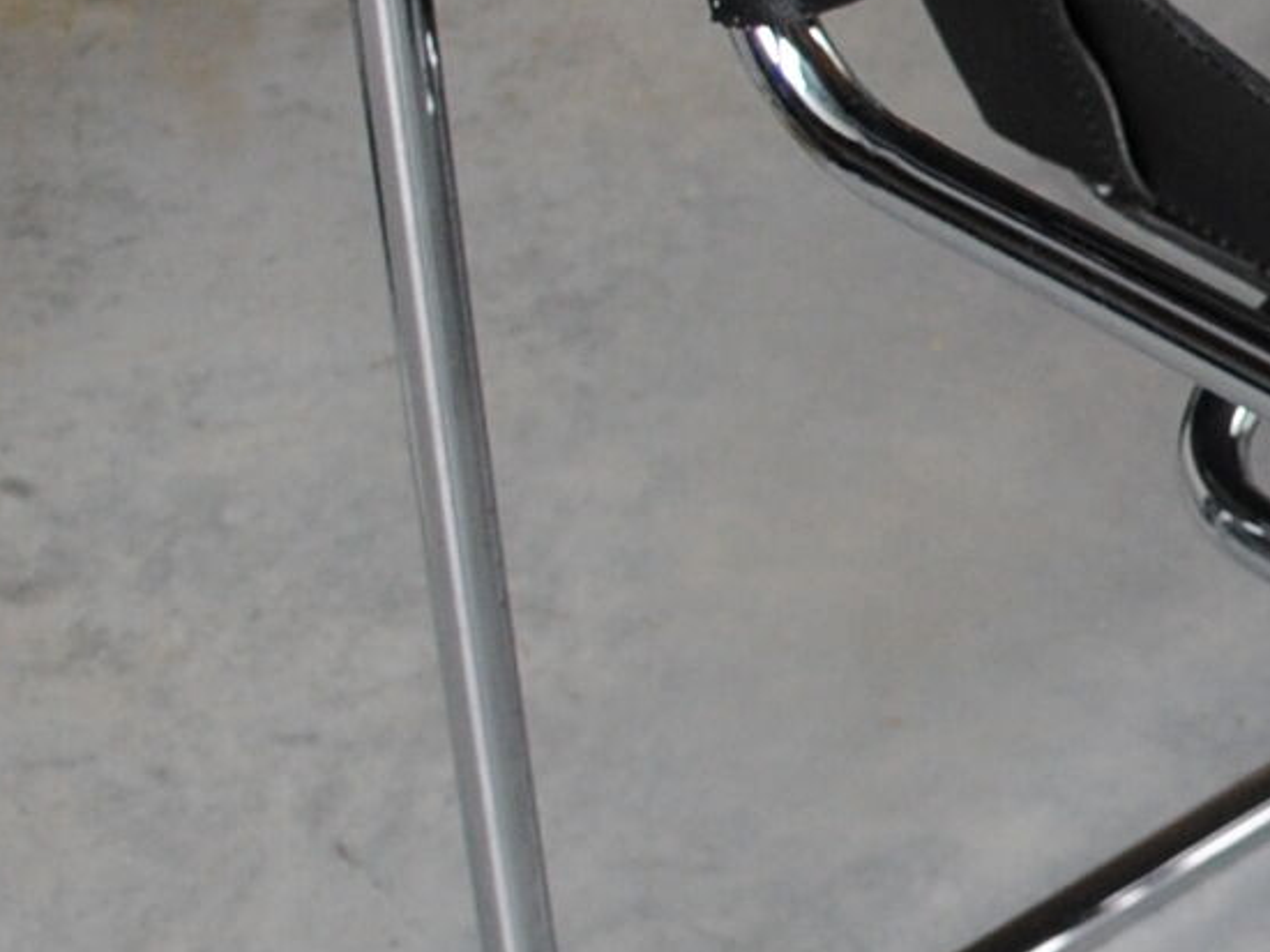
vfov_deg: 9.7
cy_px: 802
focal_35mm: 152
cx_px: 2284
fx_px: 5575
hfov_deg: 12.0
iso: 250
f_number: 3.8
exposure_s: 1/30
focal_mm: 20
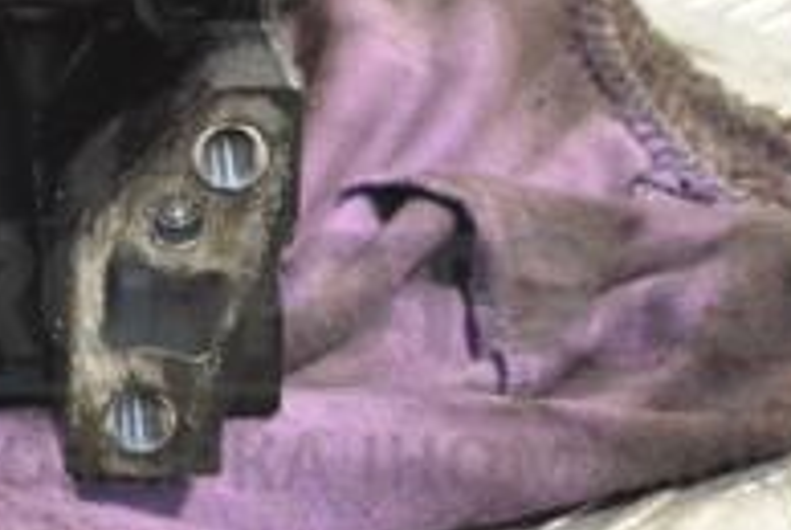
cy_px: -249
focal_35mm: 255
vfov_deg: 5.4
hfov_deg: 7.9
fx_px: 5601
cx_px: -342
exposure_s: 1/100
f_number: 5.6
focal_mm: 55
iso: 3200
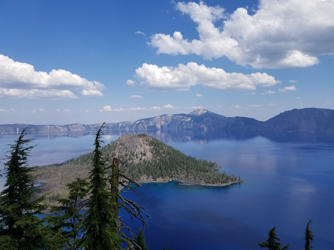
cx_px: 167
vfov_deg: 53.1
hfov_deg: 67.3
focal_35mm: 26
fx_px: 251
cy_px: 125
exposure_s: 1/3280
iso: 50
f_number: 1.7
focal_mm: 4.25
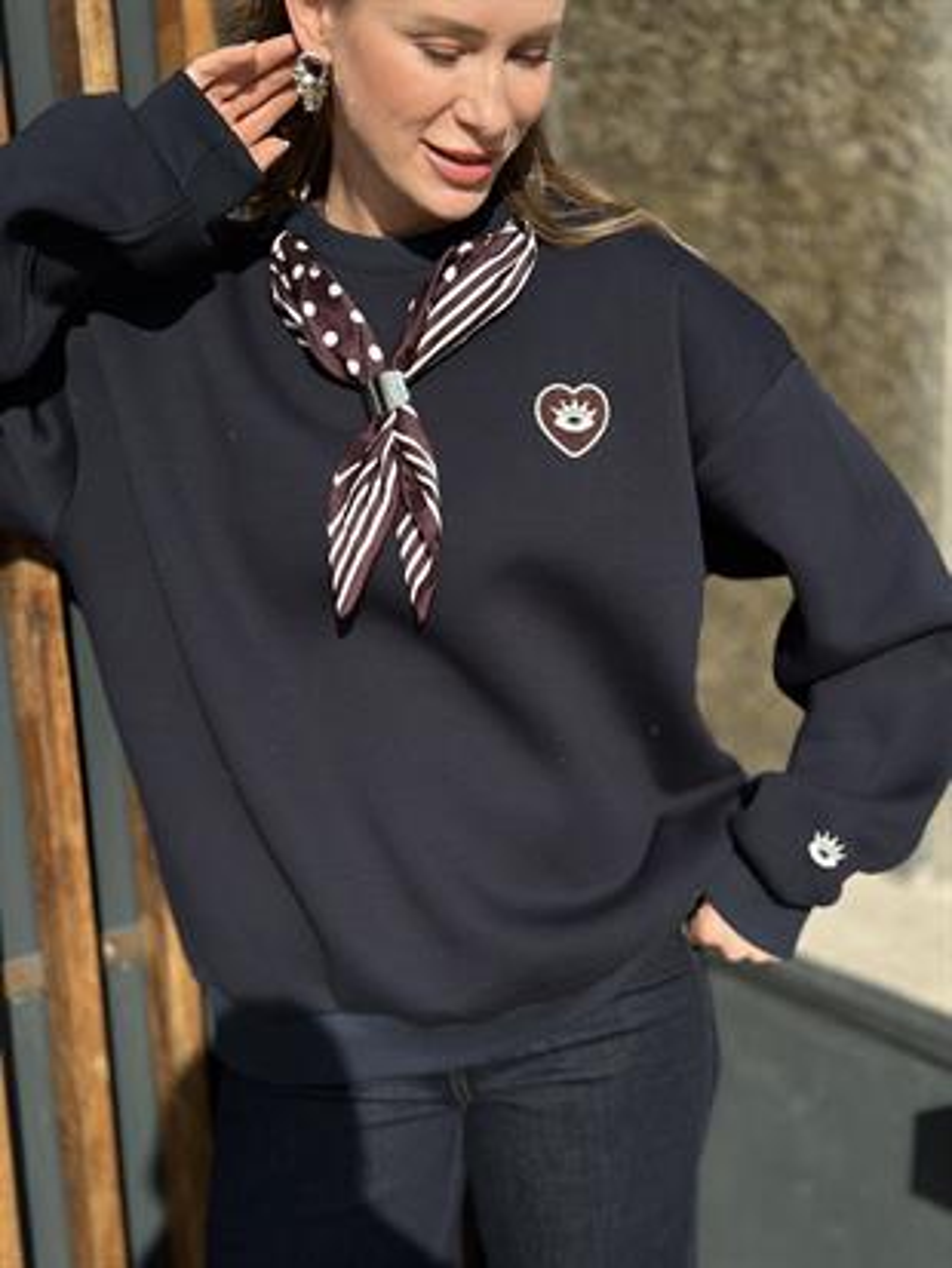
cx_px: 476
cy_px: 634
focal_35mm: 48
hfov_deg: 30.3
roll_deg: +2.0
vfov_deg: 39.6
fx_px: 1759
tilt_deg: -13.7
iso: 100
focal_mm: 6.86
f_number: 1.78
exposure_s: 1/4184
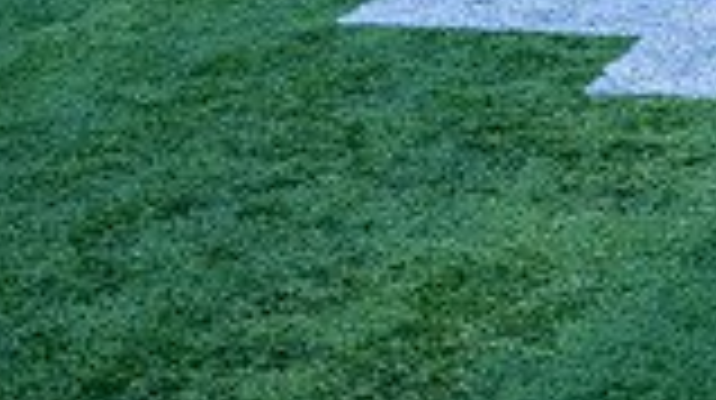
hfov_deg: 21.0
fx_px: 1745
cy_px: -227
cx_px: 946
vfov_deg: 12.4
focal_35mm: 92
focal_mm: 24
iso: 160
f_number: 4
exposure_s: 1/400
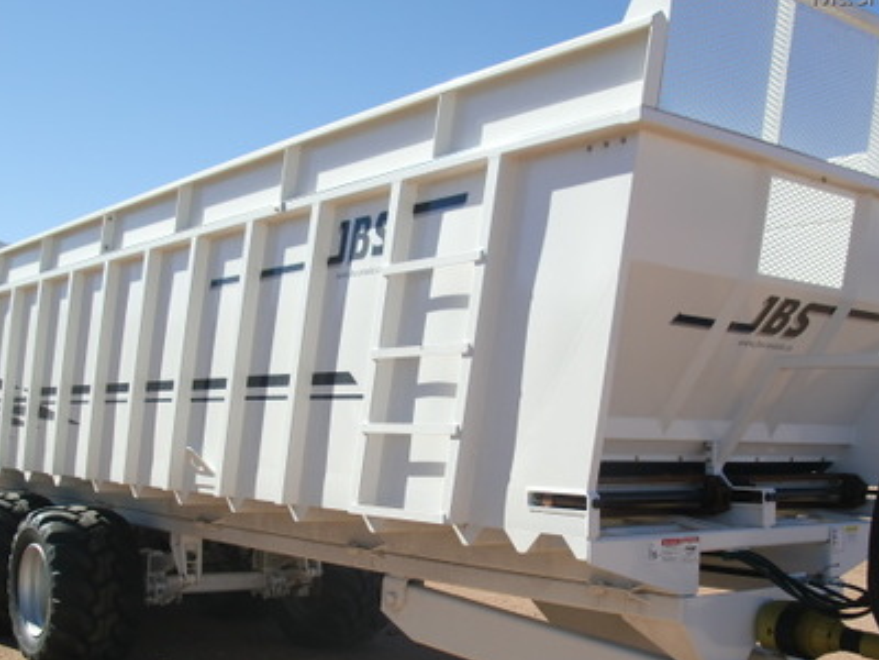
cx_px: 475
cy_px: 411
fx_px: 1244
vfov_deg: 29.6
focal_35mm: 49
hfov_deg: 38.9
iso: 64
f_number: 7.9
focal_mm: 6.3
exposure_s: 1/160
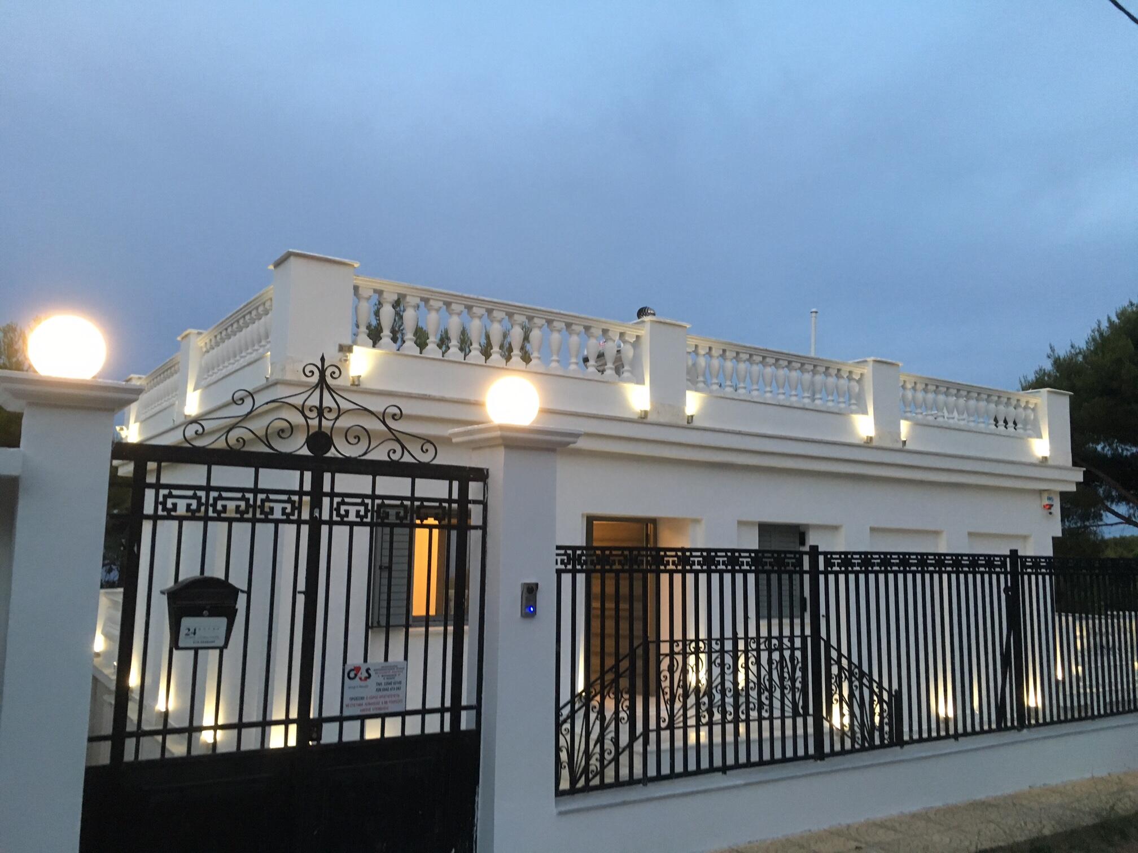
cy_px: 426
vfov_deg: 48.2
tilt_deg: +8.5
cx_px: 569
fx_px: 953
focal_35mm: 29
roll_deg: -2.0
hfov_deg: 61.7
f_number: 2.2
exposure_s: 1/33
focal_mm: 4.15
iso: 160
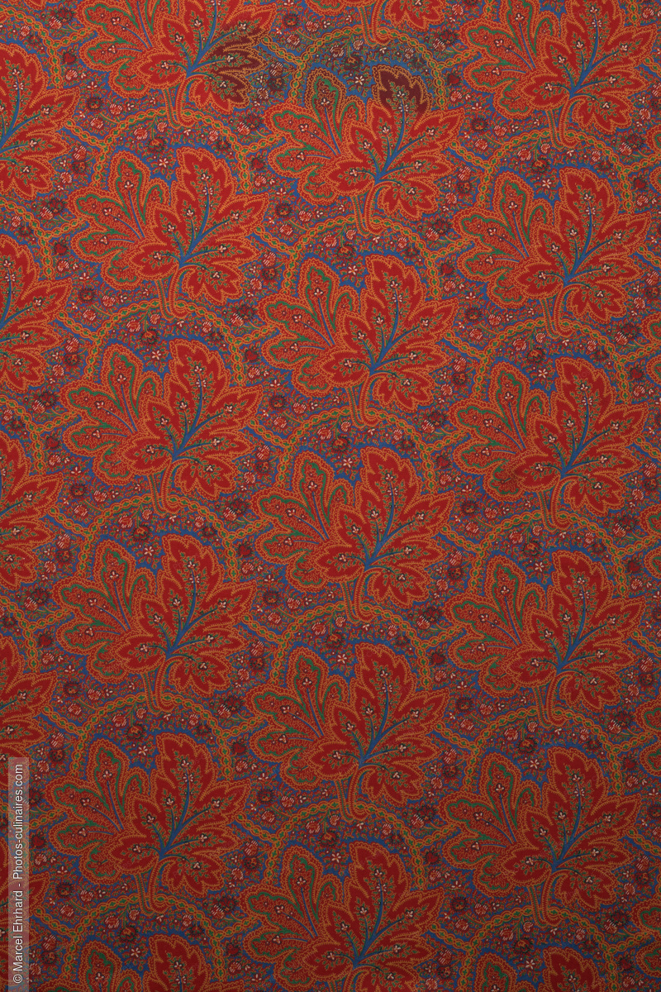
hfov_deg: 16.1
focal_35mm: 85
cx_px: 330
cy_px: 496
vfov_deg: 23.9
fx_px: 2341
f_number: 19
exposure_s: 1/100
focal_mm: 85
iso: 80
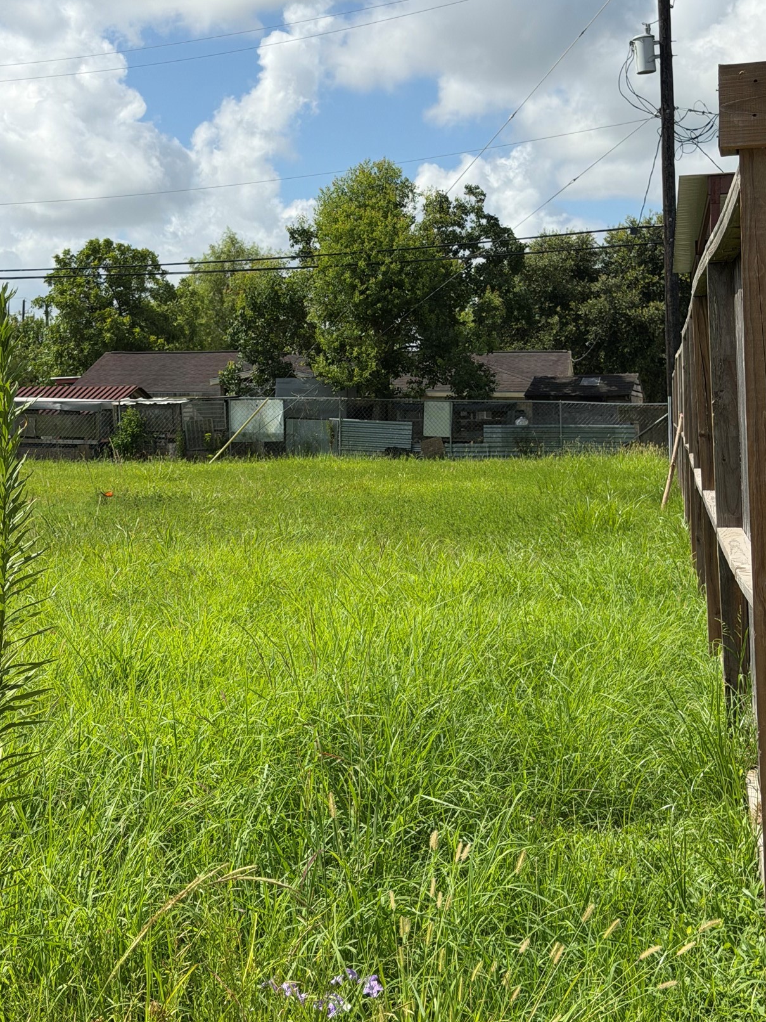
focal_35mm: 61
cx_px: 375
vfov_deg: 31.7
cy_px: 451
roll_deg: -0.1
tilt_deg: -1.3
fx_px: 1800
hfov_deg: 24.0
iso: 64
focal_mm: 6.76
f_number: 1.78
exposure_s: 1/6536
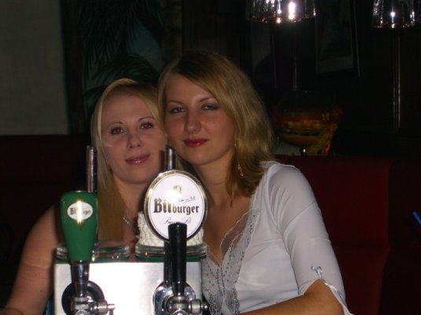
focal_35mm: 89
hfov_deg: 22.0
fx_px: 1082
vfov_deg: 16.6
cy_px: 173
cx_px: 198
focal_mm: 16.6
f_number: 4.4
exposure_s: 1/60
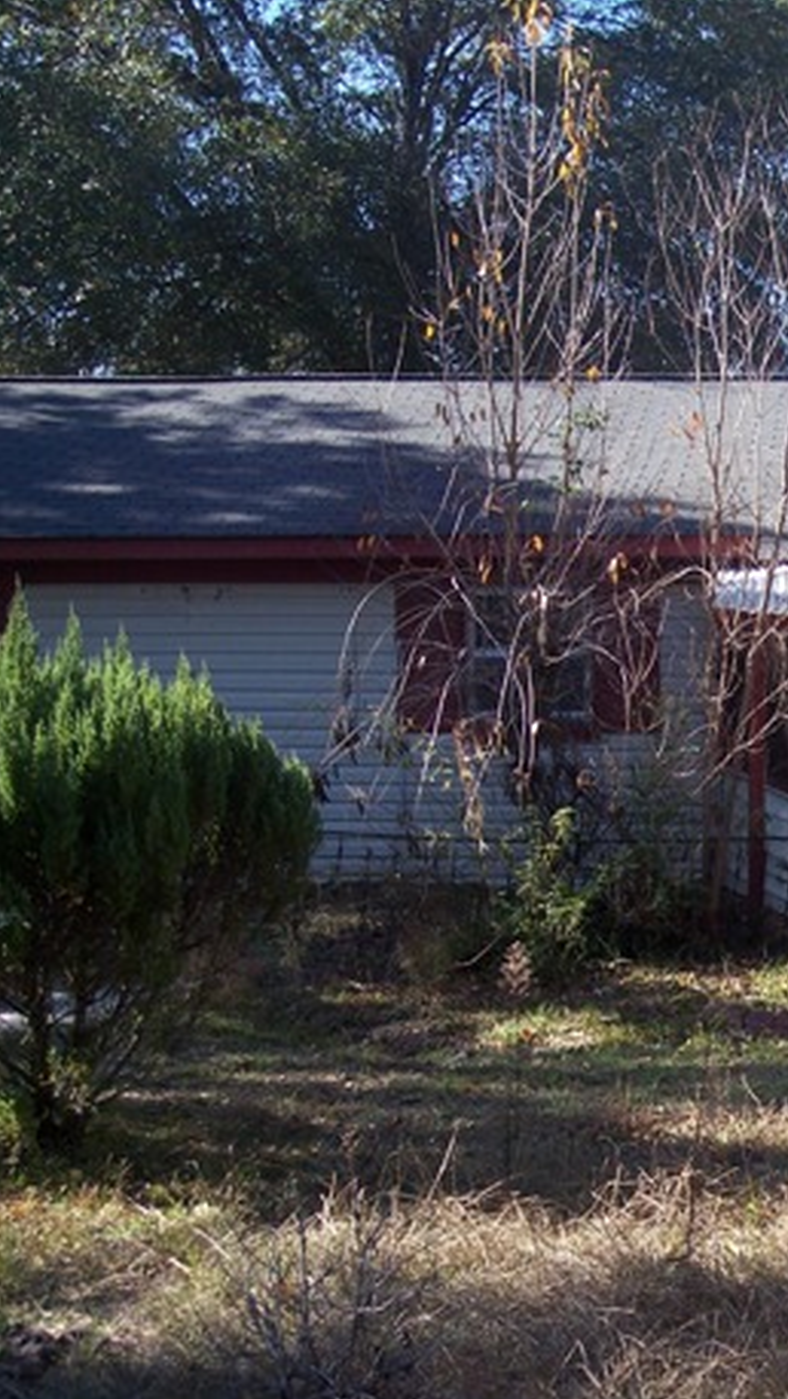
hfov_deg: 19.9
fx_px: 2115
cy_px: 701
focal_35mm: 57
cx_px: 932
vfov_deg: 36.6
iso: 100
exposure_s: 1/350
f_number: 3.4
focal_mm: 8
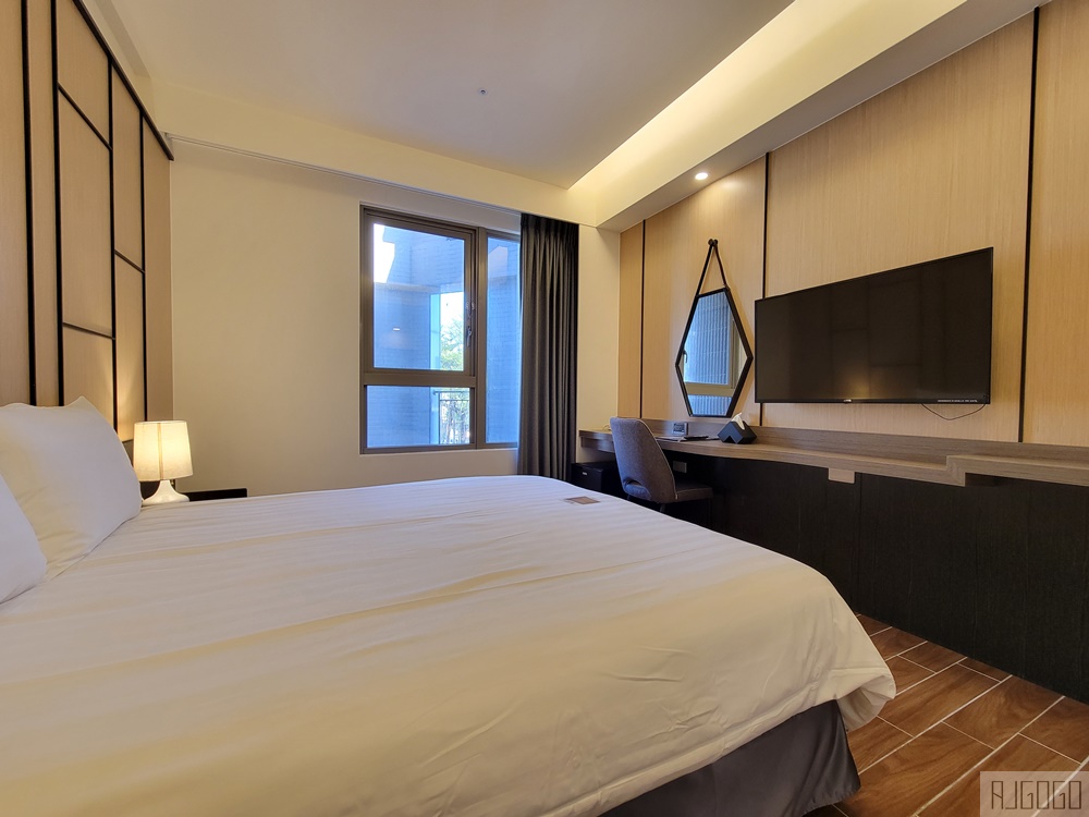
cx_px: 544
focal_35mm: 13
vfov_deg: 89.9
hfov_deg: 106.2
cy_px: 408
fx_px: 409
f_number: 2.2
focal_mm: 2.2
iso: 200
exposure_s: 1/60
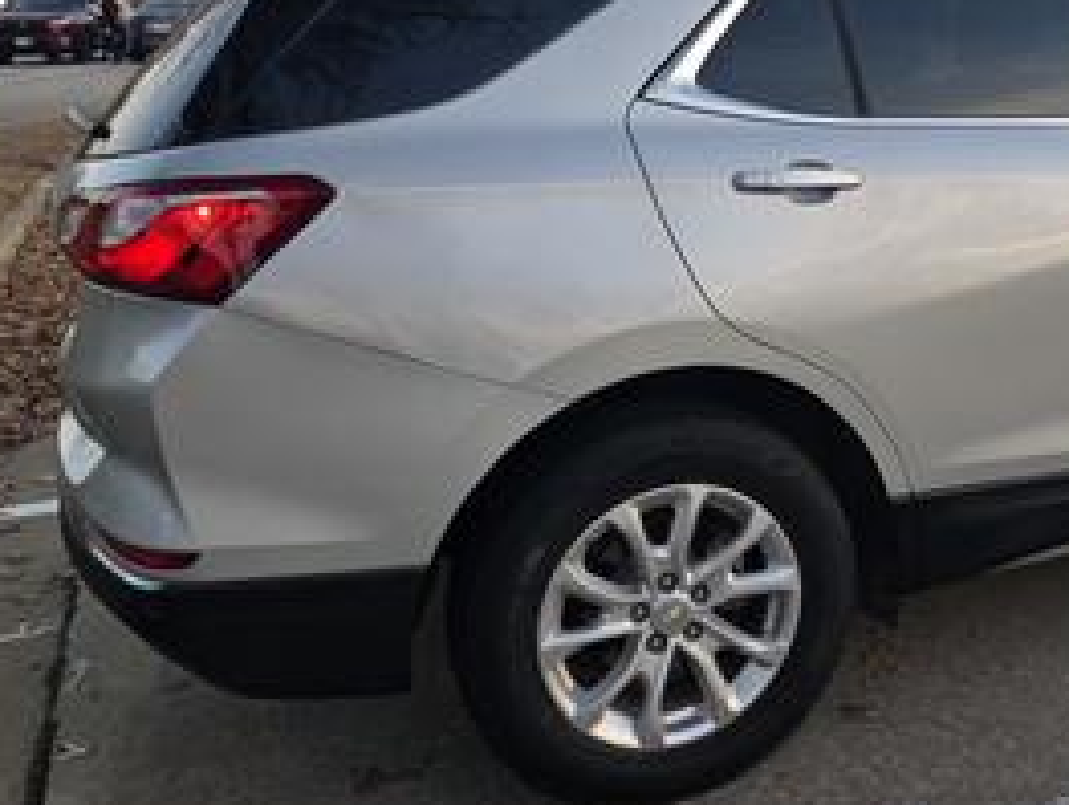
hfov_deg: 40.4
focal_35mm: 44
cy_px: 203
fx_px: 1361
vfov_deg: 32.3
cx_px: 915
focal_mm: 6.3
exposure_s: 1/180
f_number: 1.7
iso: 80
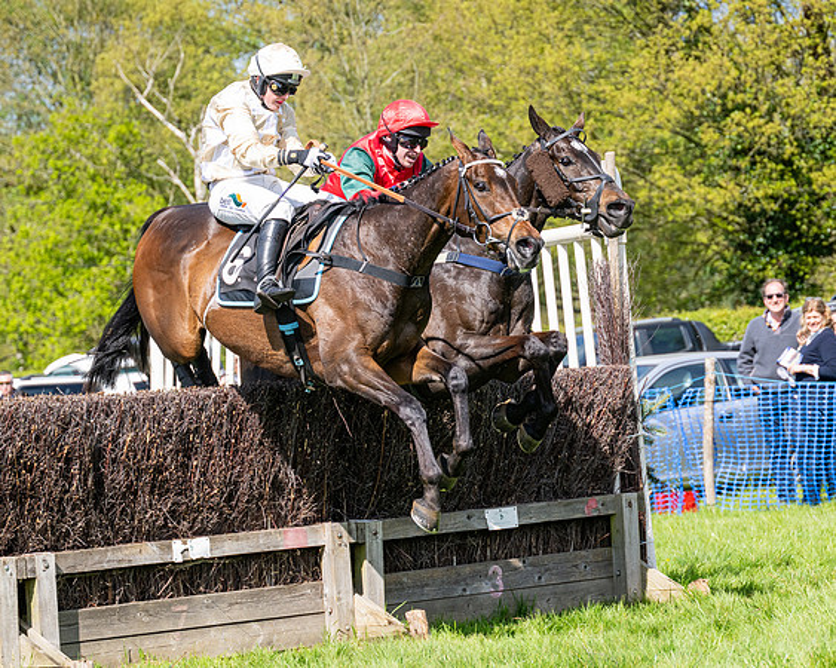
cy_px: 368
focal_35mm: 153
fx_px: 3773
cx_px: 364
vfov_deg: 10.1
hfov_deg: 12.6
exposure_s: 1/2500
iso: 400
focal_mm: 98
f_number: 4
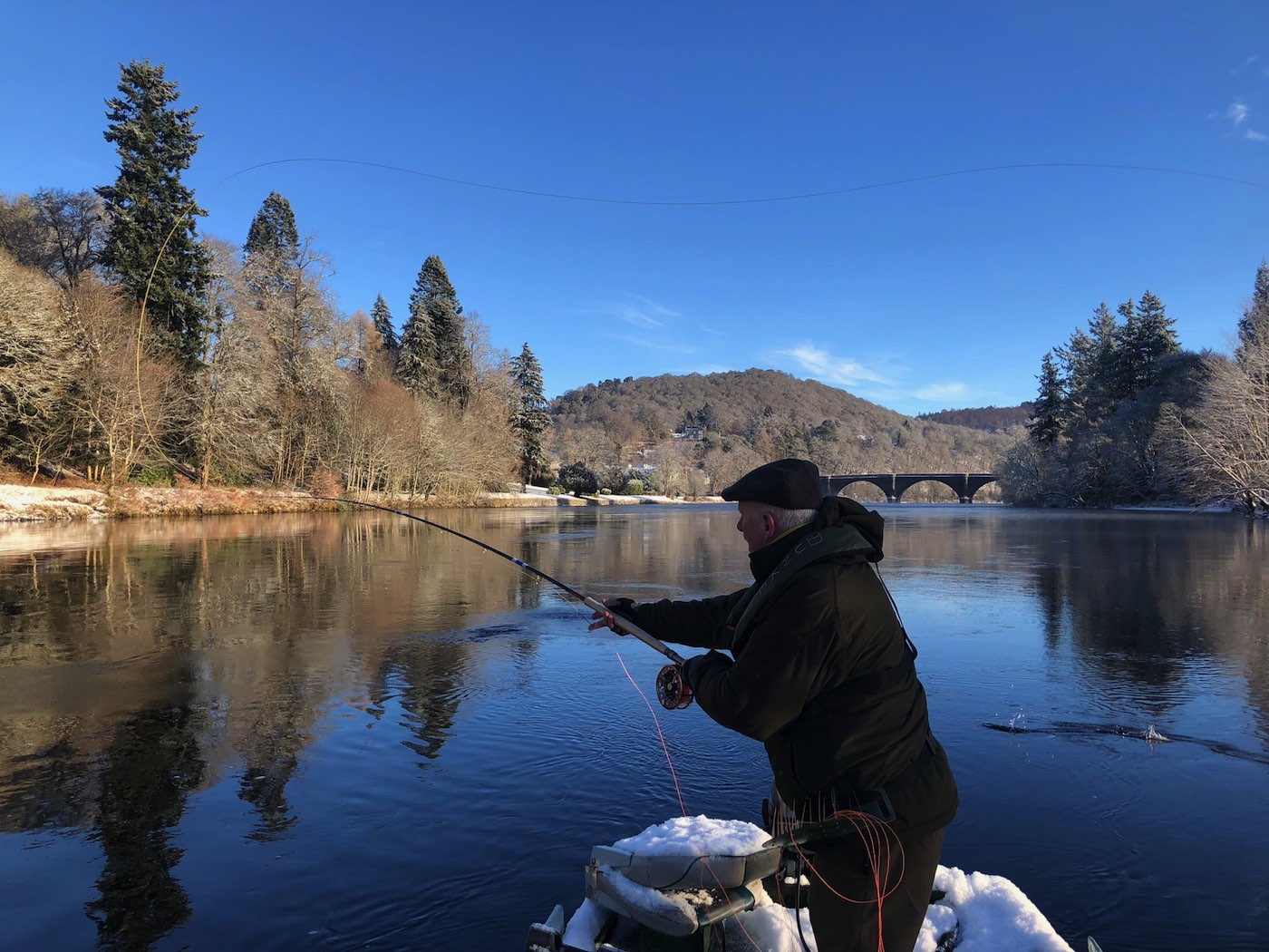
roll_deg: +0.7
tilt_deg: +3.1
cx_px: 634
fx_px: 1026
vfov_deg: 49.7
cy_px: 476
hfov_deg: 63.4
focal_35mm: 28
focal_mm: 3.99
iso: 20
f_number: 1.8
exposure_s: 1/941
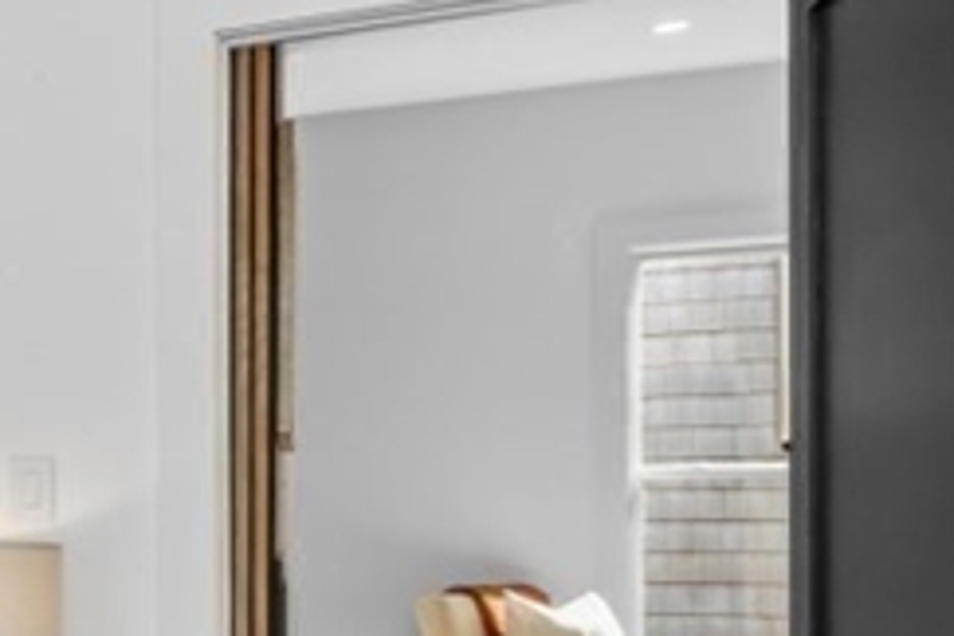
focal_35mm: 59
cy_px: 508
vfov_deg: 22.7
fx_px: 1563
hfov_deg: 23.3
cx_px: -640
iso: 100
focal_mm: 14
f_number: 5.6
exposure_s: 1/200
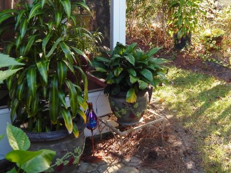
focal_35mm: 50
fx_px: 334
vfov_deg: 28.4
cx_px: 132
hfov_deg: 38.1
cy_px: 32
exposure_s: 1/160
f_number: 3
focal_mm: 4
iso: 125
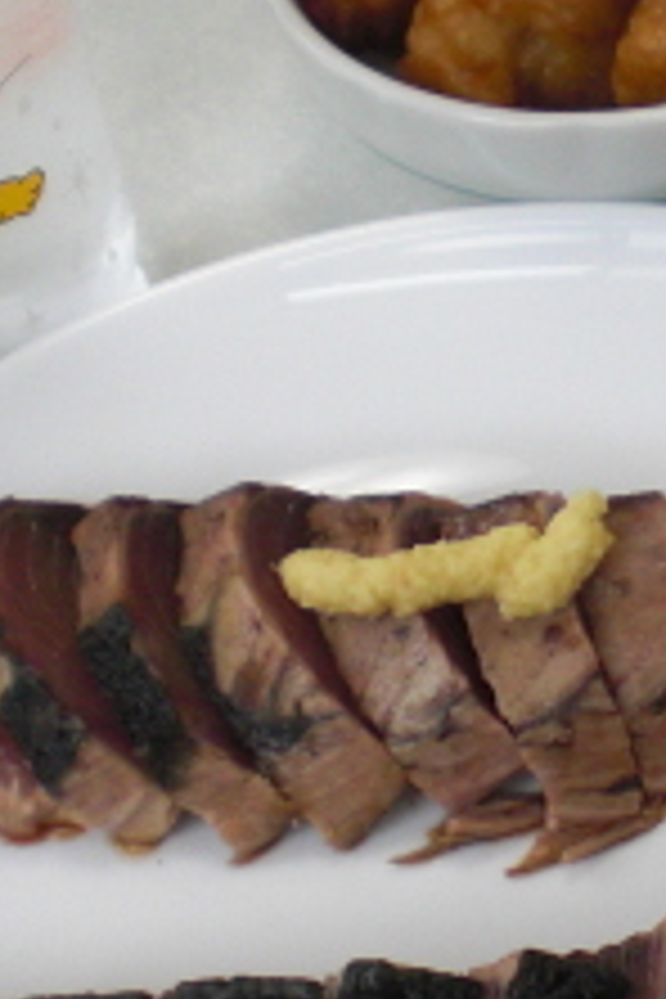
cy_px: 688
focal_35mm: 114
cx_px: 922
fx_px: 3163
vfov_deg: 17.9
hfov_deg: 11.6
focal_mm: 6.3
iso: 200
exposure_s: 1/100
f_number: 3.1
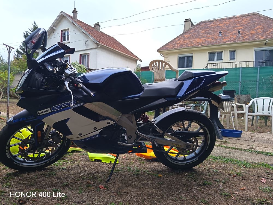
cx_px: 136
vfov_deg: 56.8
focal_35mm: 24
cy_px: 102
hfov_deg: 71.6
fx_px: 189
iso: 100
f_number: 1.75
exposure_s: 1/196
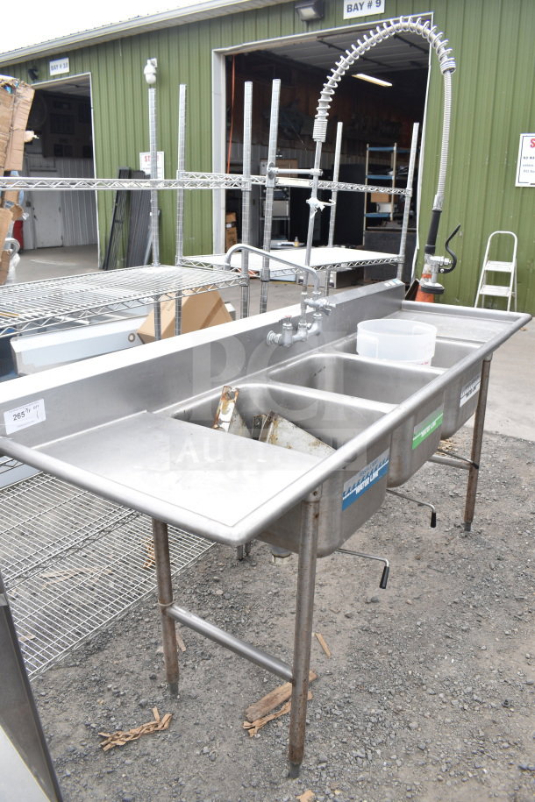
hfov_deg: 47.9
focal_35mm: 27
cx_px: 268
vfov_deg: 67.4
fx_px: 602
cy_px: 401
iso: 200
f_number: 6.3
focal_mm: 18
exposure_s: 1/160
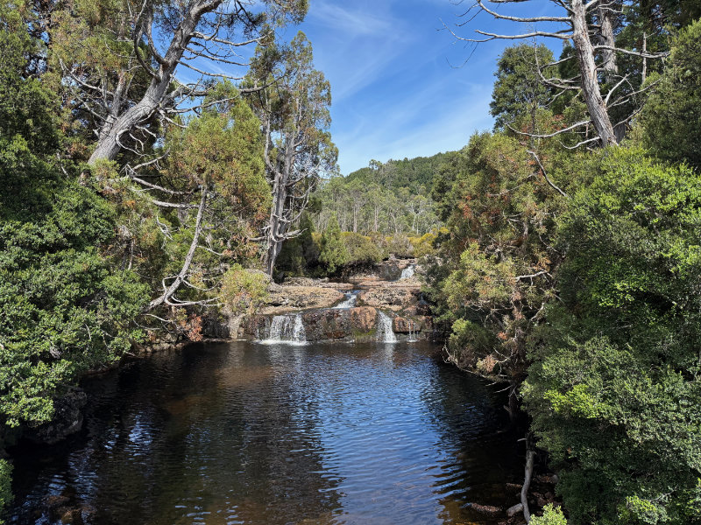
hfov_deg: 71.6
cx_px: 350
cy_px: 262
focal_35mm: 24
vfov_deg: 56.8
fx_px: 486
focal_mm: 6.8
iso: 100
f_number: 1.8
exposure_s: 1/1653
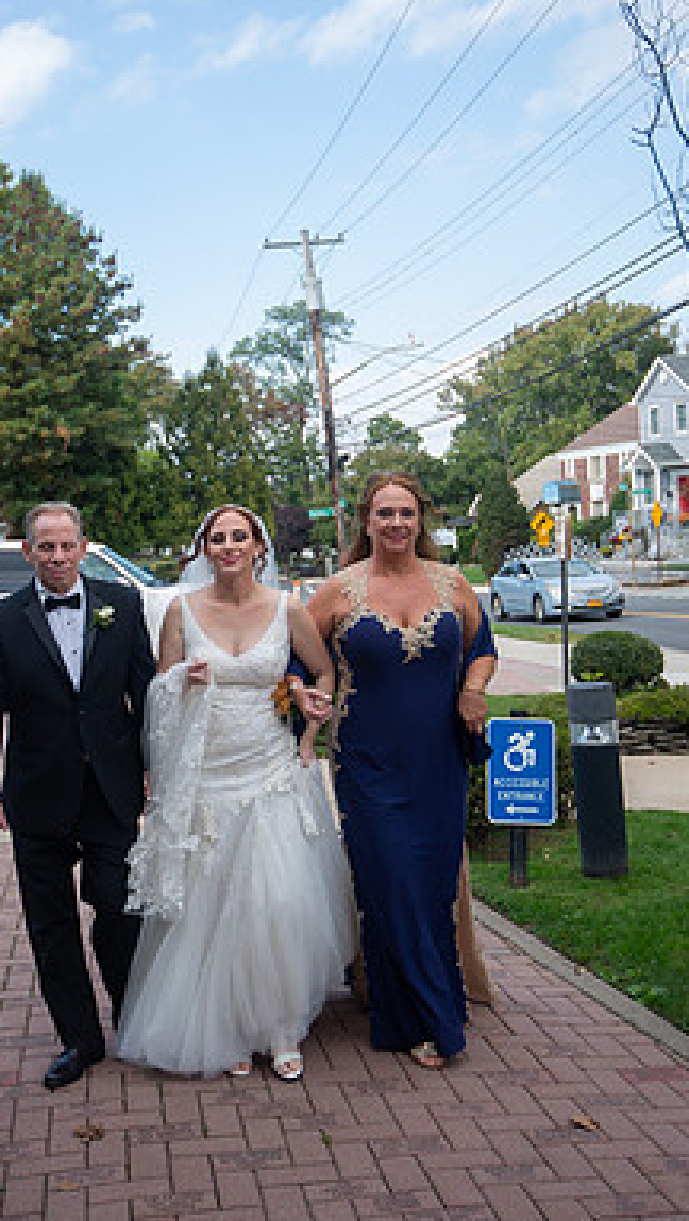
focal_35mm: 43
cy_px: 516
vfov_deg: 47.2
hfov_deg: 27.6
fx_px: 1394
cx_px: 225
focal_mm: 35
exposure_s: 1/1250
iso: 400
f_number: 4
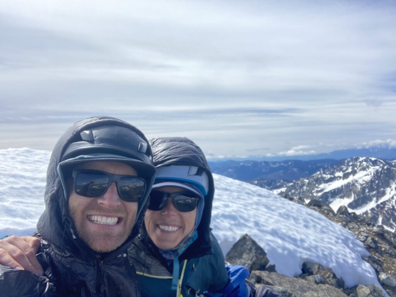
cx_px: 198
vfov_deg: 44.2
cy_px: 148
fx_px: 366
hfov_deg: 56.8
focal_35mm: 32
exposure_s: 1/412
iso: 20
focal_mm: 2.87
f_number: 2.2
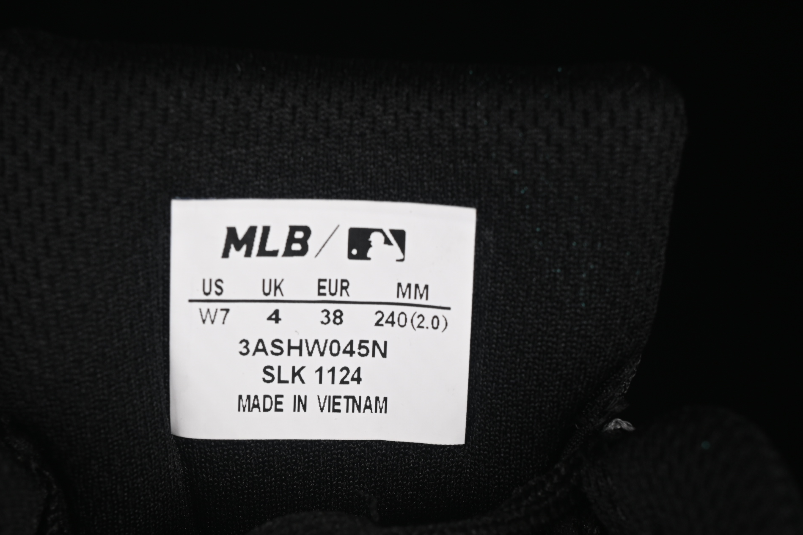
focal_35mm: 110
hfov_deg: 18.6
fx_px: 2453
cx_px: 361
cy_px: 375
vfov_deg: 12.4
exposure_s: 1/80
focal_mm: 50
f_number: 8
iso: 160
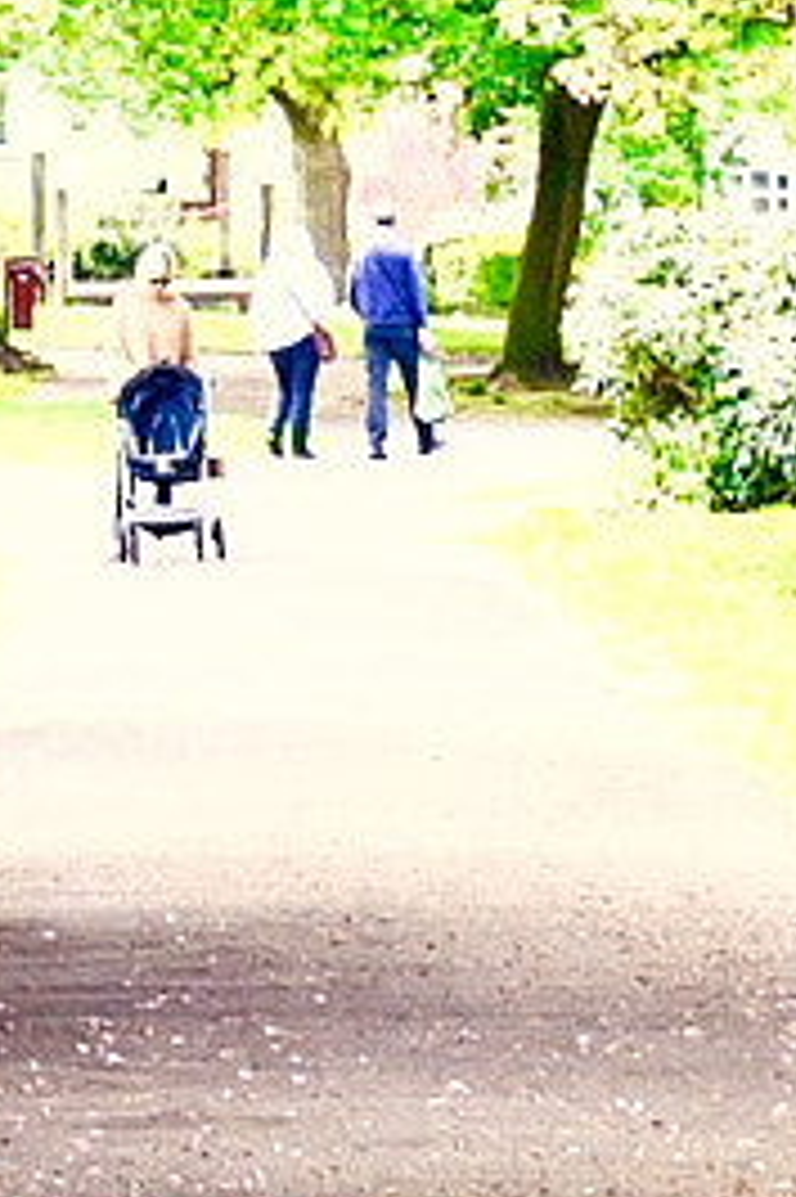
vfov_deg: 6.8
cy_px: 256
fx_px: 9995
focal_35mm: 301
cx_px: 115
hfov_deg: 4.6
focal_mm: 50
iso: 200
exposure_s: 1/40
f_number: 8
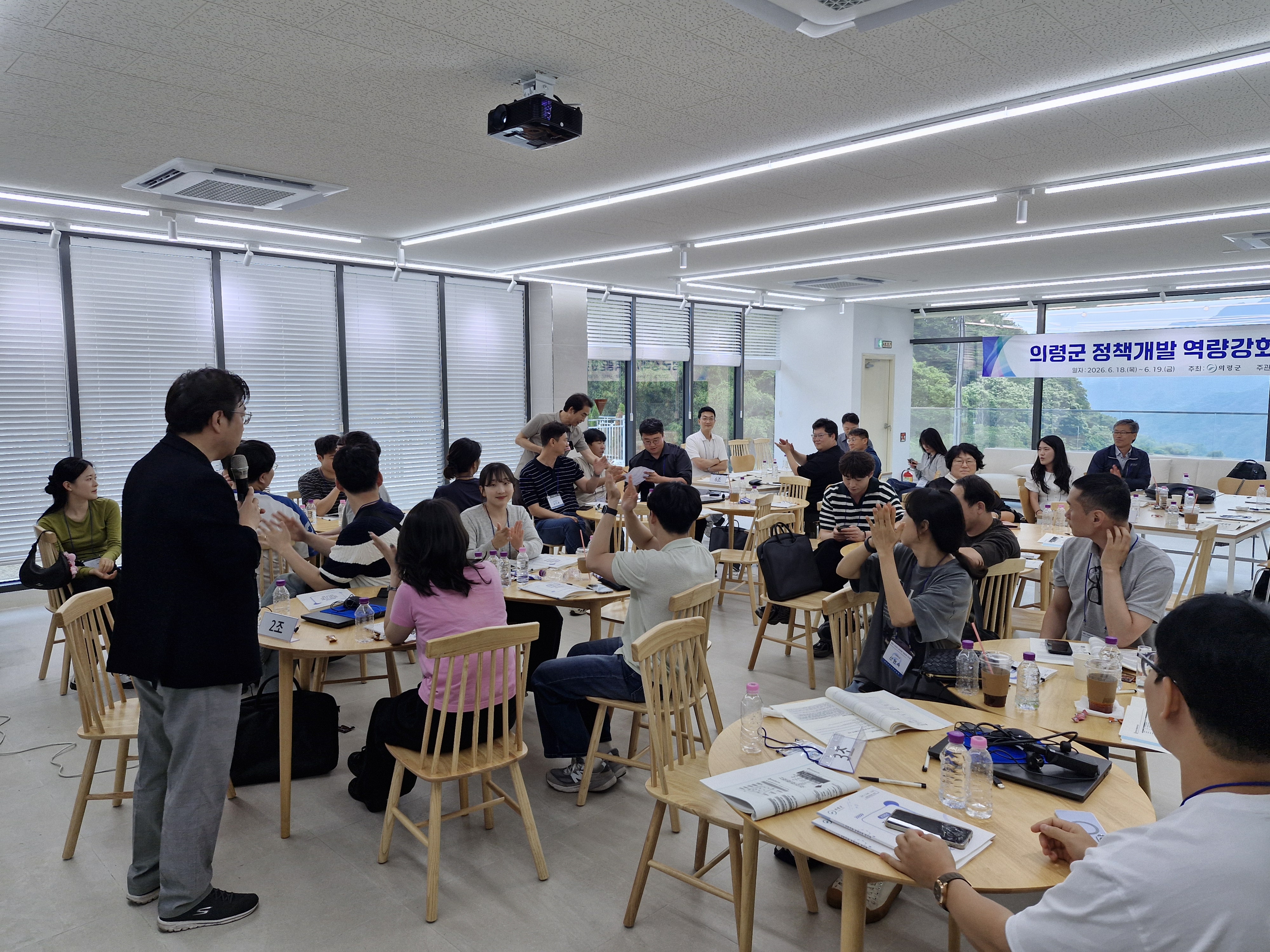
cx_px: 635
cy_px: 476
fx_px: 844
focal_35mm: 23
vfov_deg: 58.9
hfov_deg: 73.9
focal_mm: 5.54
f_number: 1.8
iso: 50
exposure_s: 1/120
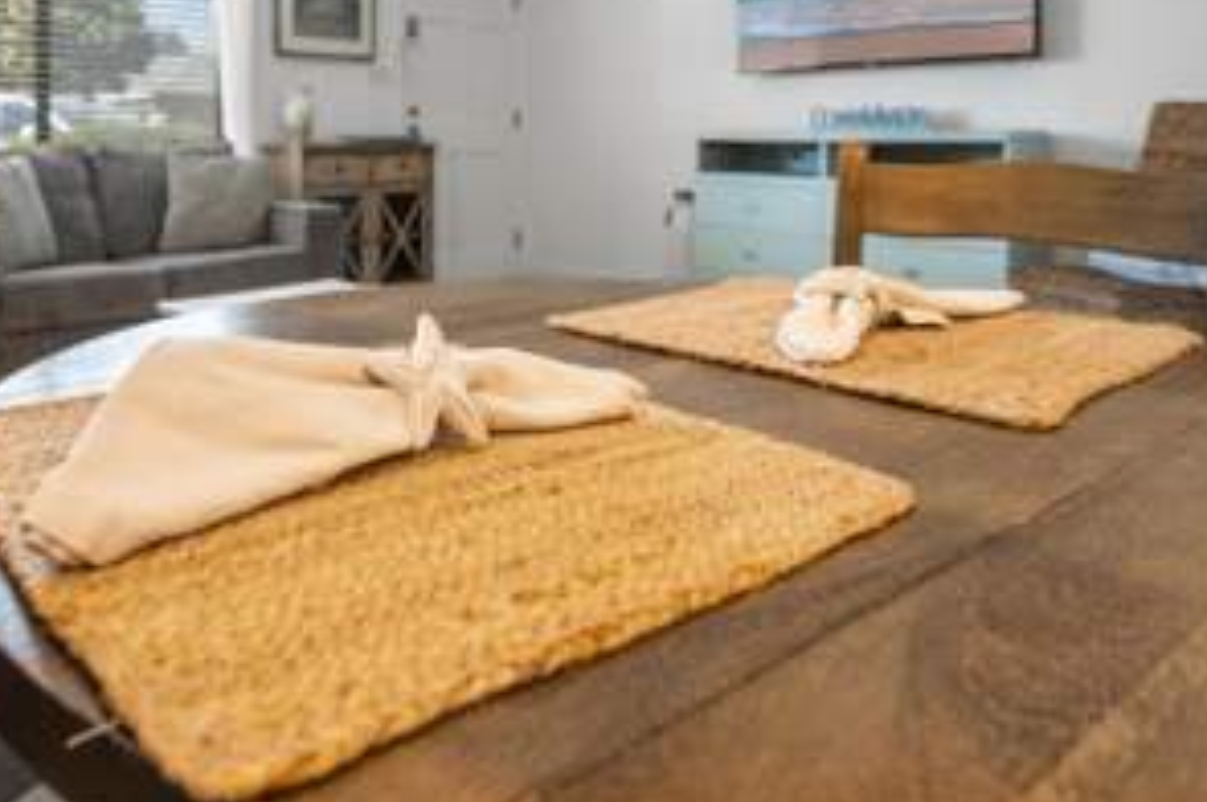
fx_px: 898
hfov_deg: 64.6
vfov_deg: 45.8
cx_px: 336
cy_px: 166
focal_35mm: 27
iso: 250
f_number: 4.5
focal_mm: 16.5
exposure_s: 1/30
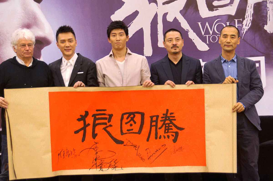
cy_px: 90
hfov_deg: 18.2
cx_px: 136
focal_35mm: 112
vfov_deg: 12.2
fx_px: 852
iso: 200
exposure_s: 1/20
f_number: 5.6
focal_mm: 75
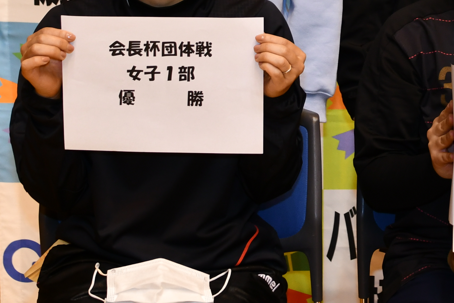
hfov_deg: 15.5
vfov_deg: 10.3
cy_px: -90
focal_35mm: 130
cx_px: 459
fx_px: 1639
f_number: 4
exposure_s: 1/60
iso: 560
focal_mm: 32
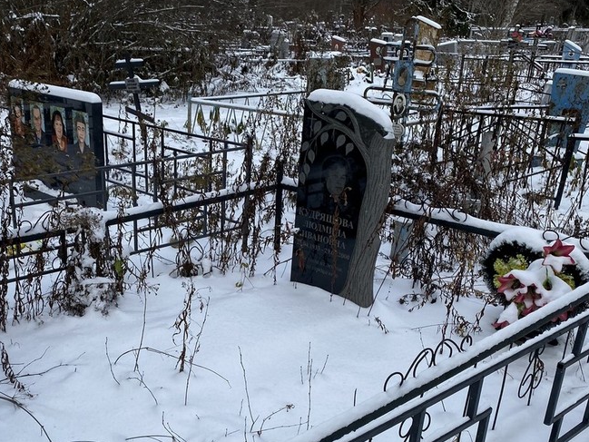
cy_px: 336
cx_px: 191
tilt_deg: -19.3
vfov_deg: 34.4
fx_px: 698
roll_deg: -0.6
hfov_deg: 45.0
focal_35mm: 41
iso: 32
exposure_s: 1/1016
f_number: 1.8
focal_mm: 4.25
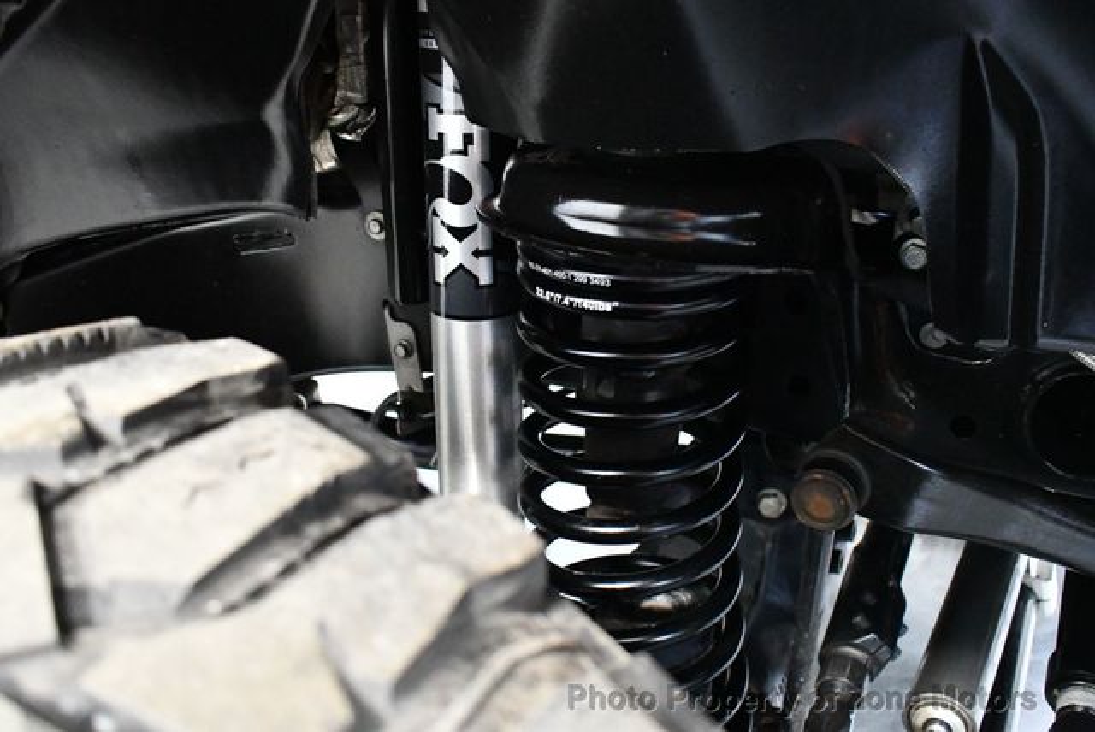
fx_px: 1096
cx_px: 548
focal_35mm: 36
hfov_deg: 53.1
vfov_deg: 36.9
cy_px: 366
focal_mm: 18
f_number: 3.5
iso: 9000
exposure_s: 1/60
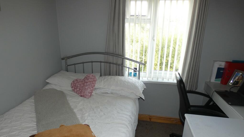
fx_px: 149
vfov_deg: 49.3
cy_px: 80
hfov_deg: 78.7
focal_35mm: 23
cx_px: 122
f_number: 2.9
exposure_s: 1/60
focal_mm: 3.8
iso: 125
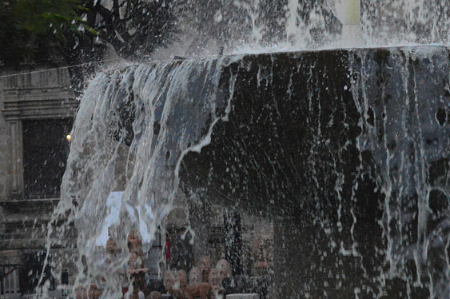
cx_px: 322
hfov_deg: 12.7
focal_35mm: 162
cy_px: 26
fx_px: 2023
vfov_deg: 8.4
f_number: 5
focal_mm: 38
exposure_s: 1/200
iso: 3200
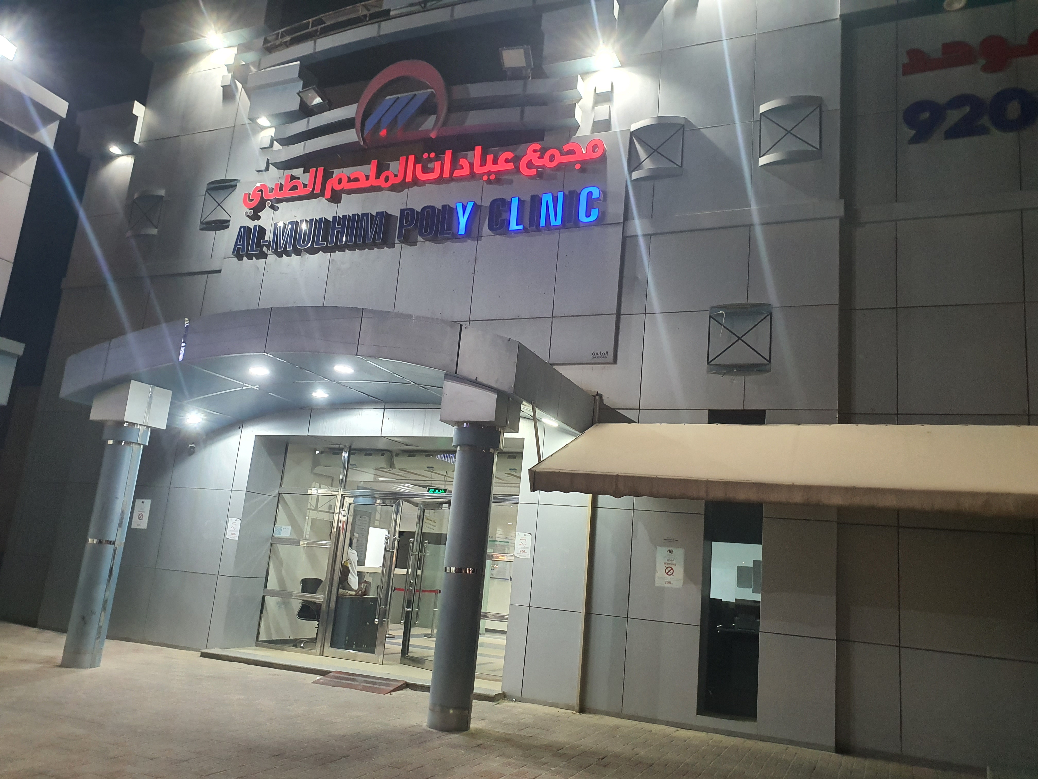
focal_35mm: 26
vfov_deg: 53.1
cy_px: 390
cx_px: 519
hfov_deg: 67.3
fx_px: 780
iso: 500
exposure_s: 1/40
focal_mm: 4.3
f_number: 2.4
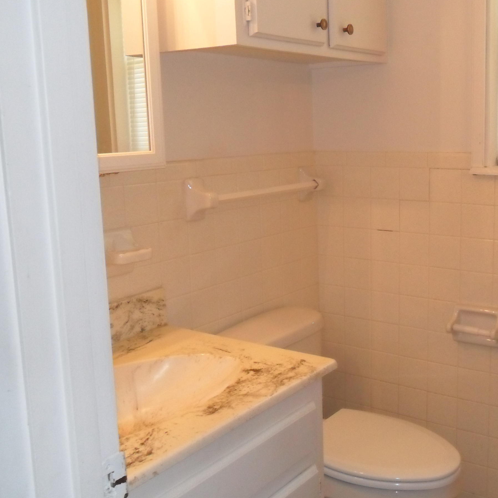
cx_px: 323
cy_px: 227
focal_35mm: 40
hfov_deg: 41.4
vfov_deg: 41.8
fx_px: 651
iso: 320
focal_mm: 4.9
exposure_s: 1/45
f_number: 3.5
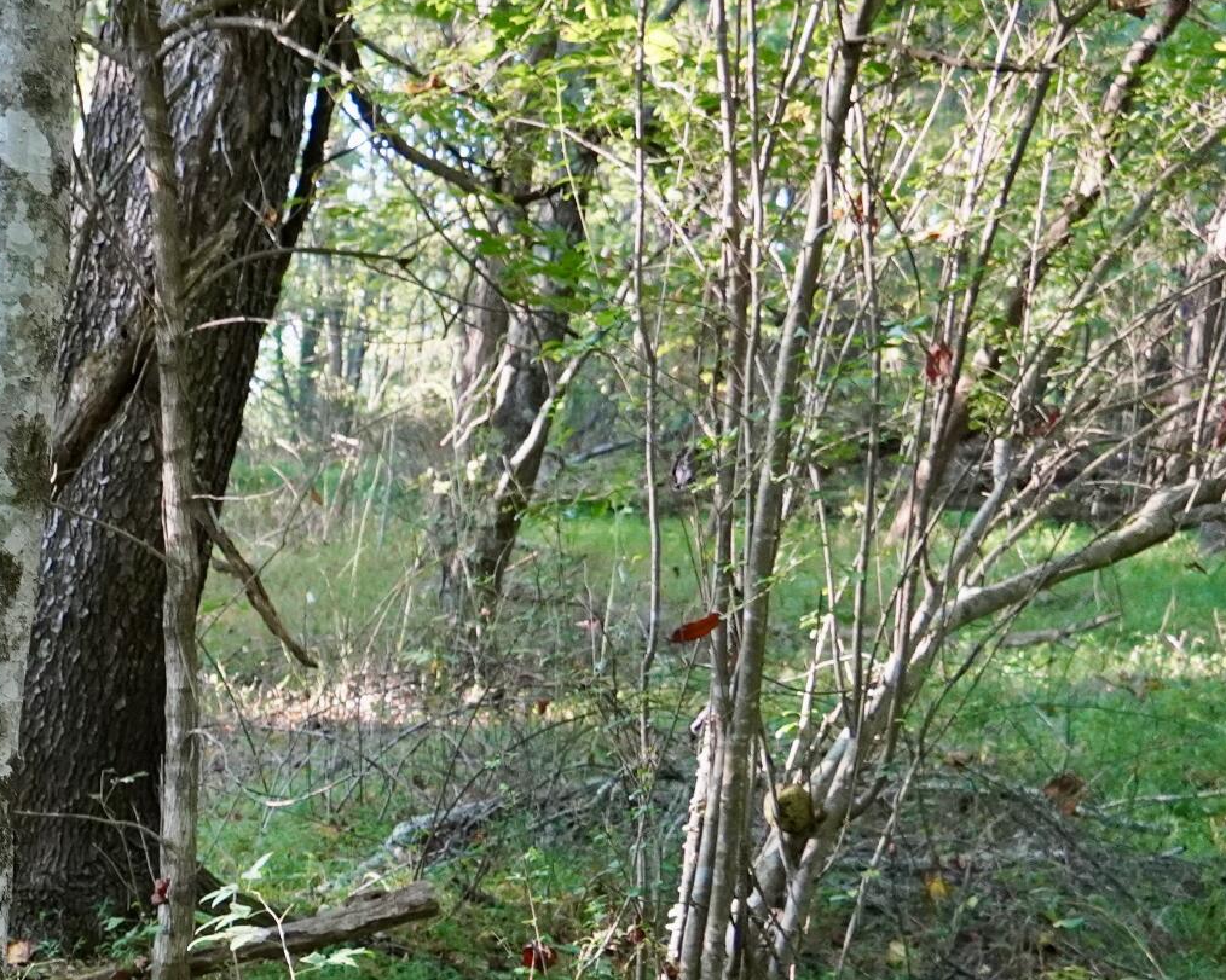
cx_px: -555
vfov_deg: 20.1
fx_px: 2721
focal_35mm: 75
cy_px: 818
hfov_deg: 21.7
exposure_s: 1/160
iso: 1600
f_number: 4
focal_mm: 18
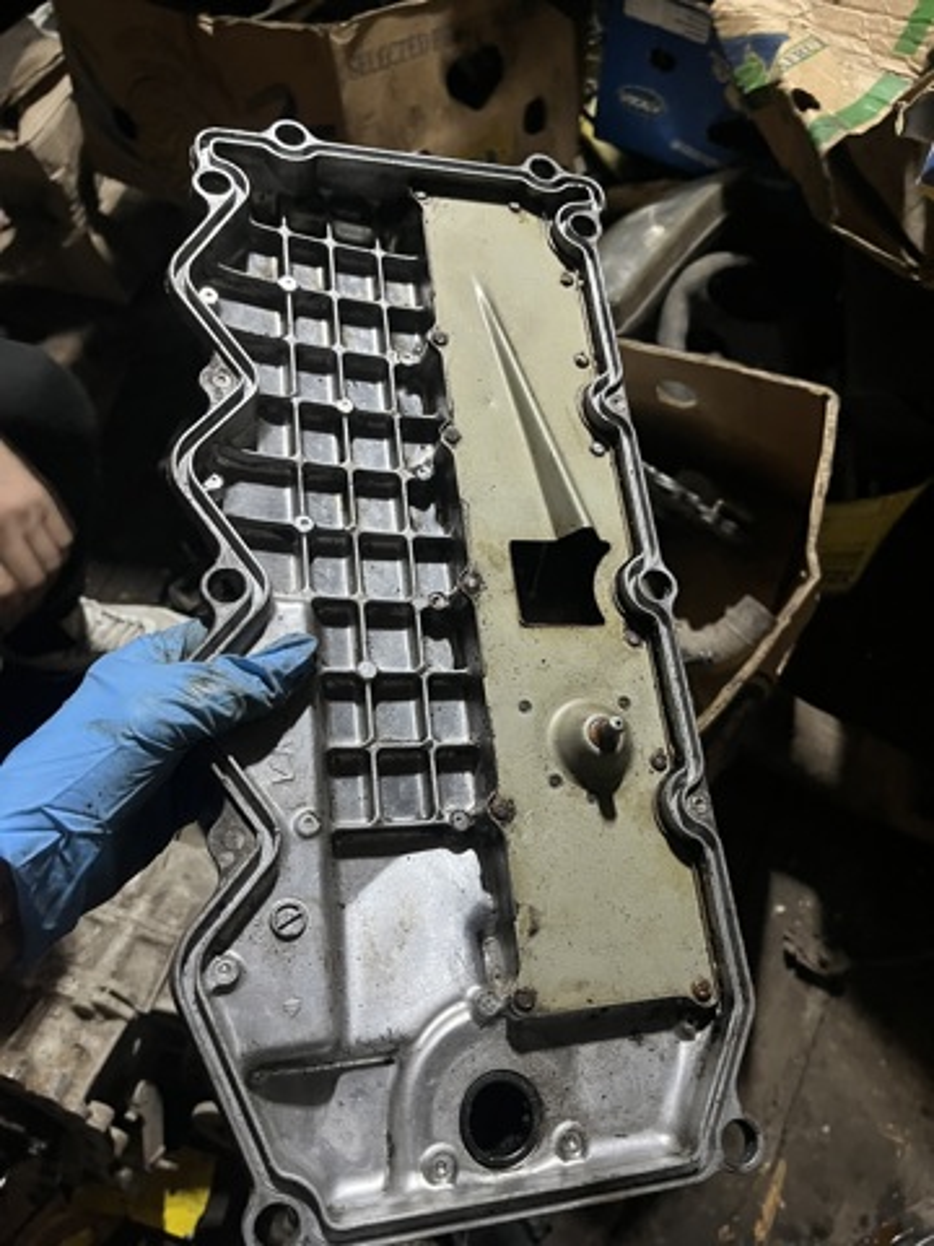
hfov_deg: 53.1
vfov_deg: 67.3
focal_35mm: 26
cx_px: 467
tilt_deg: -68.2
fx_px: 935
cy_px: 623
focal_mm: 5.1
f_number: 1.6
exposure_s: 1/33
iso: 500
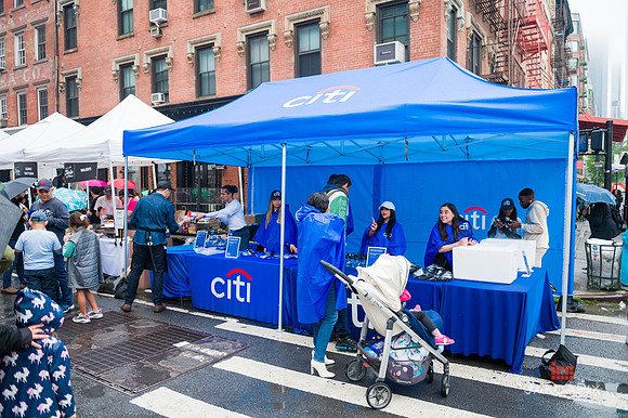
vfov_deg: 49.5
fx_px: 453
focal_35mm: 26
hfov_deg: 69.4
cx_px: 314
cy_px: 209
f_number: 3.2
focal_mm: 26
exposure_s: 1/500
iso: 250
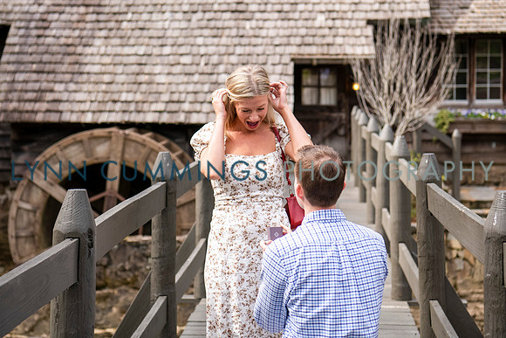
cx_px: 253
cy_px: 102
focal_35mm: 81
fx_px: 1140
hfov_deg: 25.0
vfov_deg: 16.8
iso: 500
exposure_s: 1/1250
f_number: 3.5
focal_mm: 58
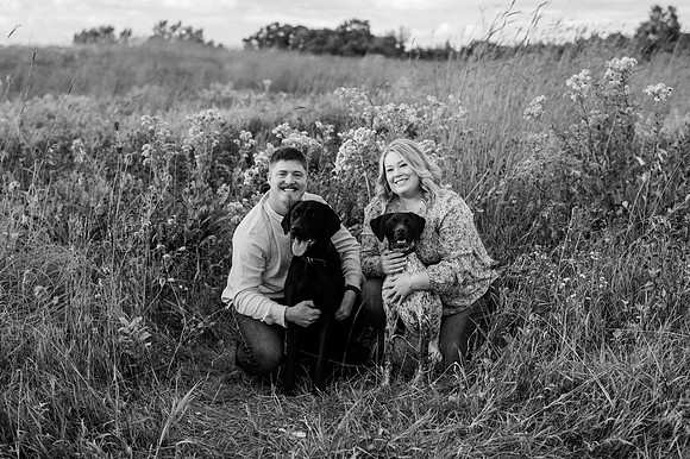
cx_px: 345
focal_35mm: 58
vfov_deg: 23.4
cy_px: 230
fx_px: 1111
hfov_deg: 34.5
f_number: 3.5
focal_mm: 58
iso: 250
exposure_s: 1/400
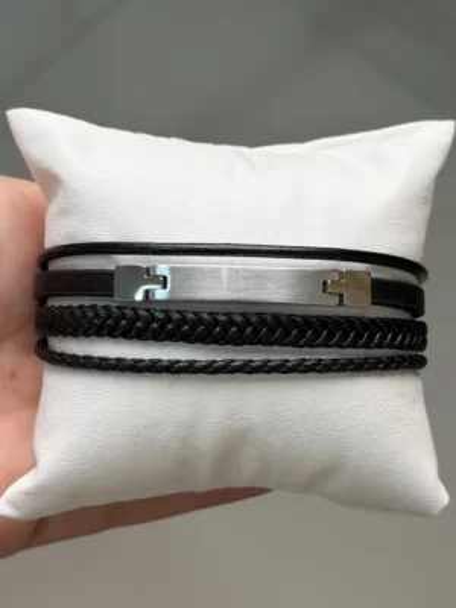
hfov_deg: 30.3
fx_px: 843
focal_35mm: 48
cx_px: 228
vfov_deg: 39.7
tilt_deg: -61.7
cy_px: 304
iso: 64
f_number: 1.78
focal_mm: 6.76
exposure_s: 1/437
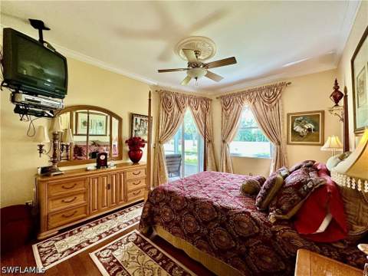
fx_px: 149
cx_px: 184
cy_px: 138
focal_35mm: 14
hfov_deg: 102.1
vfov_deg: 85.7
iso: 200
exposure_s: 1/120
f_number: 2.2
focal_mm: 2.22
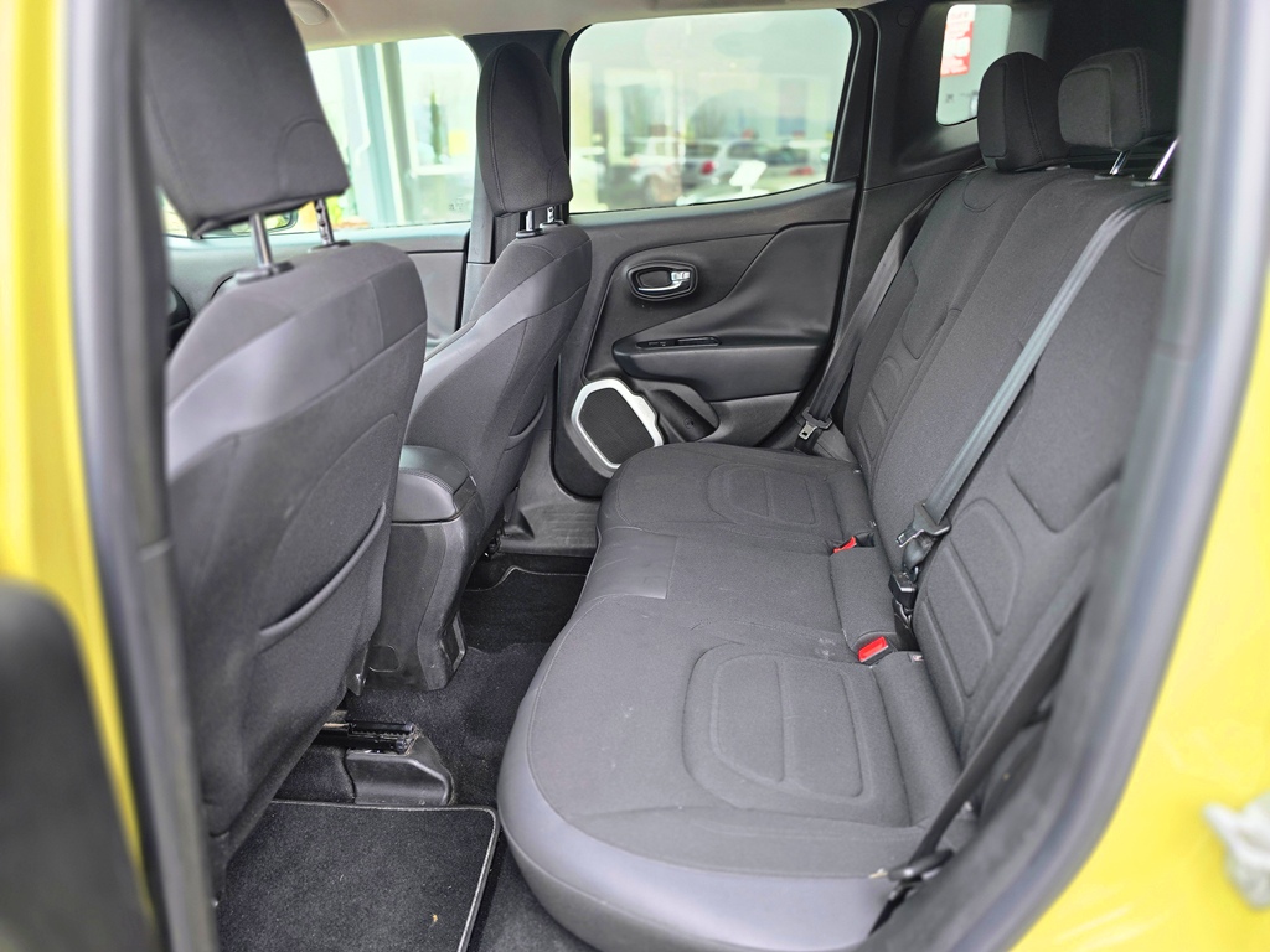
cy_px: 476
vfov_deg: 58.9
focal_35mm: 23
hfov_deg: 73.9
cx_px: 635
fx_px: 844
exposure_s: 1/120
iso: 125
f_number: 1.7
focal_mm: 6.3
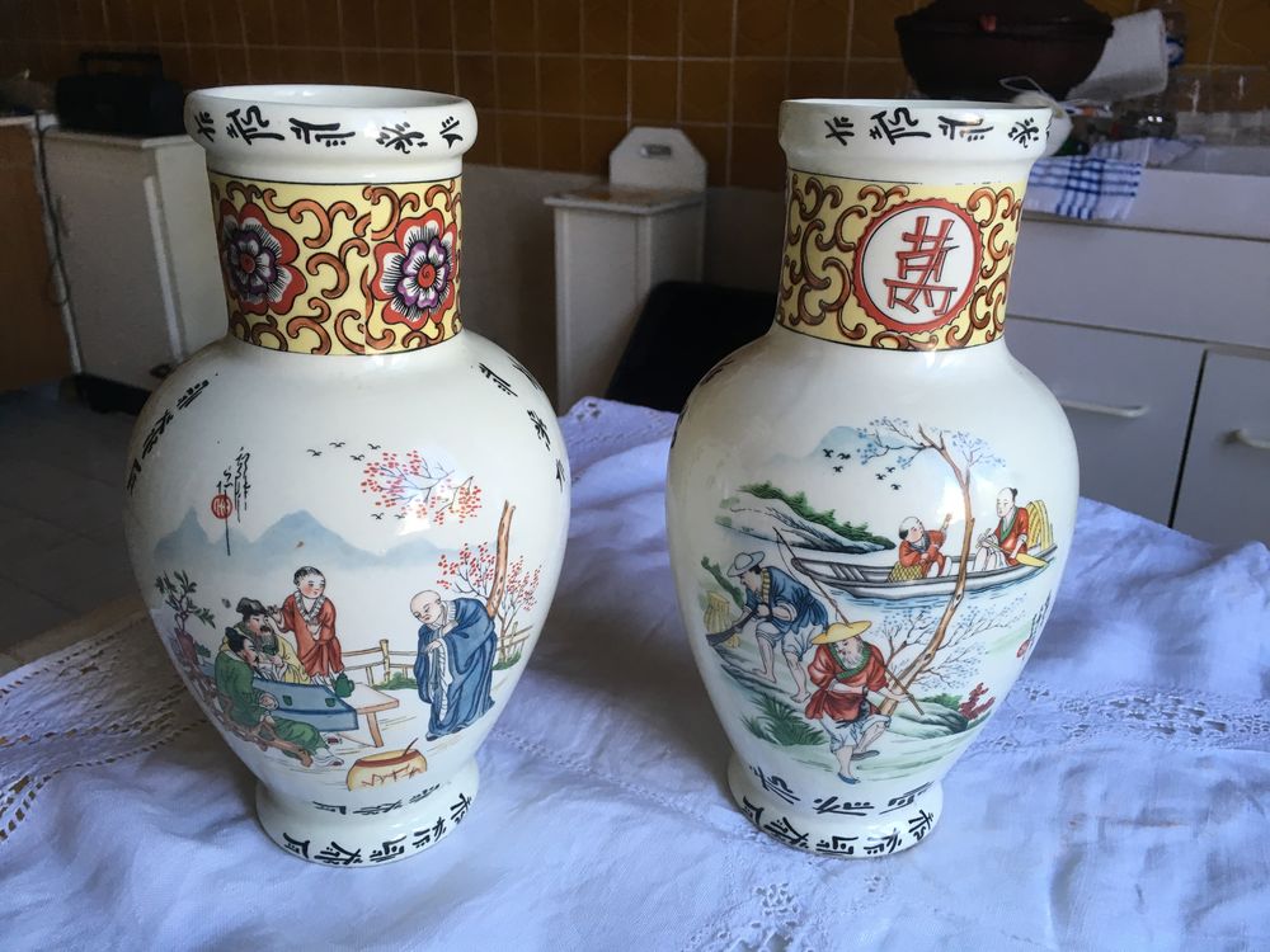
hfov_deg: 61.7
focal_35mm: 29
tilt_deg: -20.8
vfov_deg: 48.2
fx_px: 1064
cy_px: 476
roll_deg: +0.7
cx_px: 635
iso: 40
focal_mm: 4.15
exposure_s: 1/33
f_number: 2.2
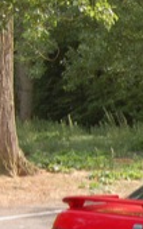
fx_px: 1006
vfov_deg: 12.9
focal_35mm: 161
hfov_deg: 7.4
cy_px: 197
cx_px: 386
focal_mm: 28
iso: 200
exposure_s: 1/125
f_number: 5.6
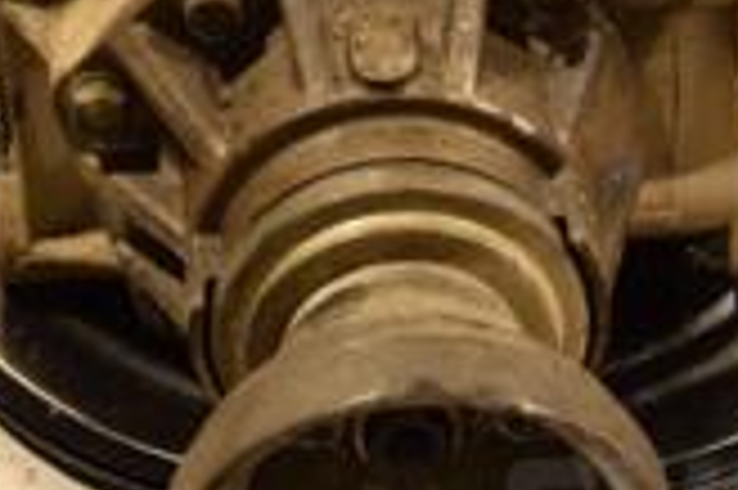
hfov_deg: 11.0
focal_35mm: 187
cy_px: -72
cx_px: 423
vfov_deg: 7.3
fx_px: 3830
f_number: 5.6
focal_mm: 34
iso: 800
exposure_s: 1/125
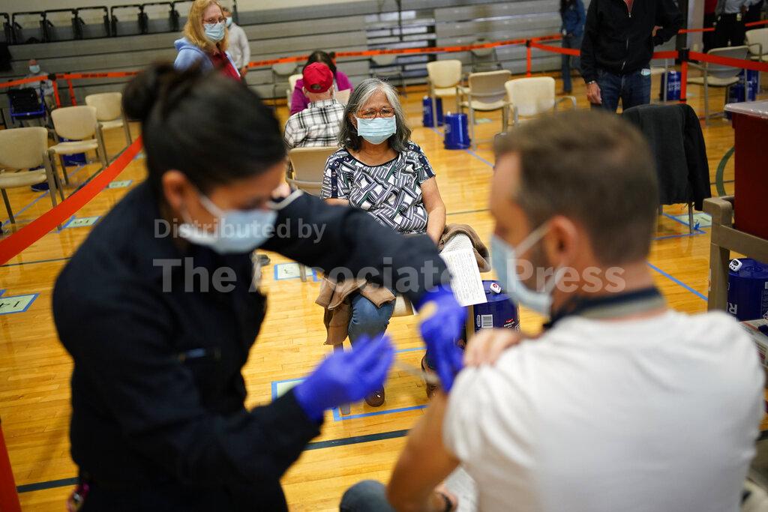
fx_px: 747
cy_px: 256
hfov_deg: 54.4
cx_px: 384
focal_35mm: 35
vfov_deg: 37.9
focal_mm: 35
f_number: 1.8
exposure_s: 1/500
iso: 2500
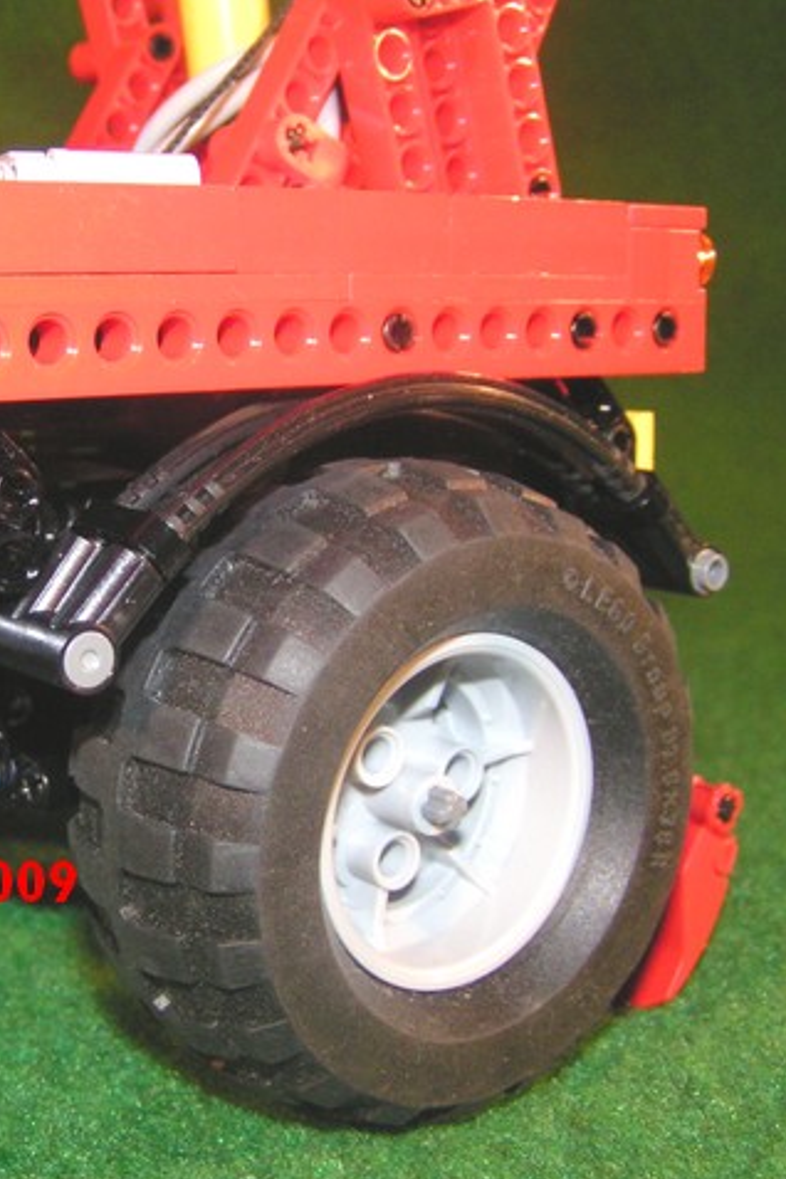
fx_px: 1736
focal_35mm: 53
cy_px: 591
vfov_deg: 37.5
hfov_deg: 24.8
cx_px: 77
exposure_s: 1/40
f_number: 2.8
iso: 200
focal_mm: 5.8
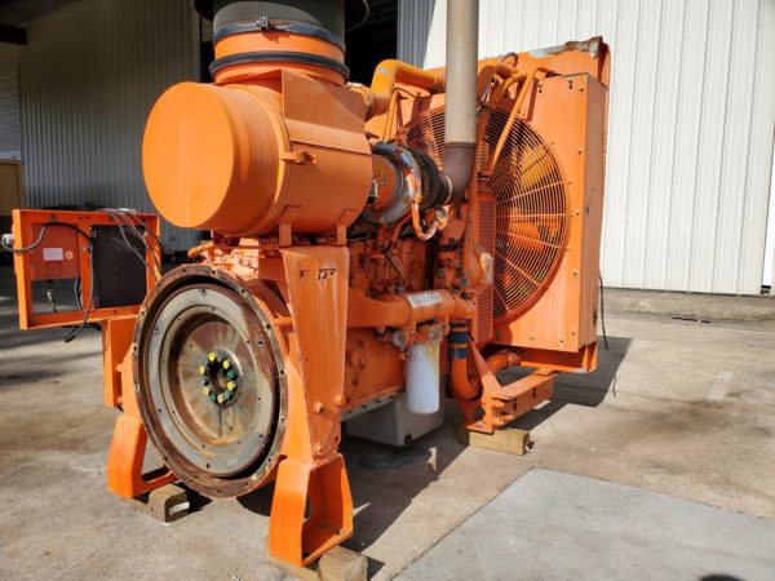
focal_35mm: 26
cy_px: 290
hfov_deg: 67.3
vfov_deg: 53.1
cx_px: 388
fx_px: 582
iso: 50
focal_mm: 4.3
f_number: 2.4
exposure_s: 1/1854
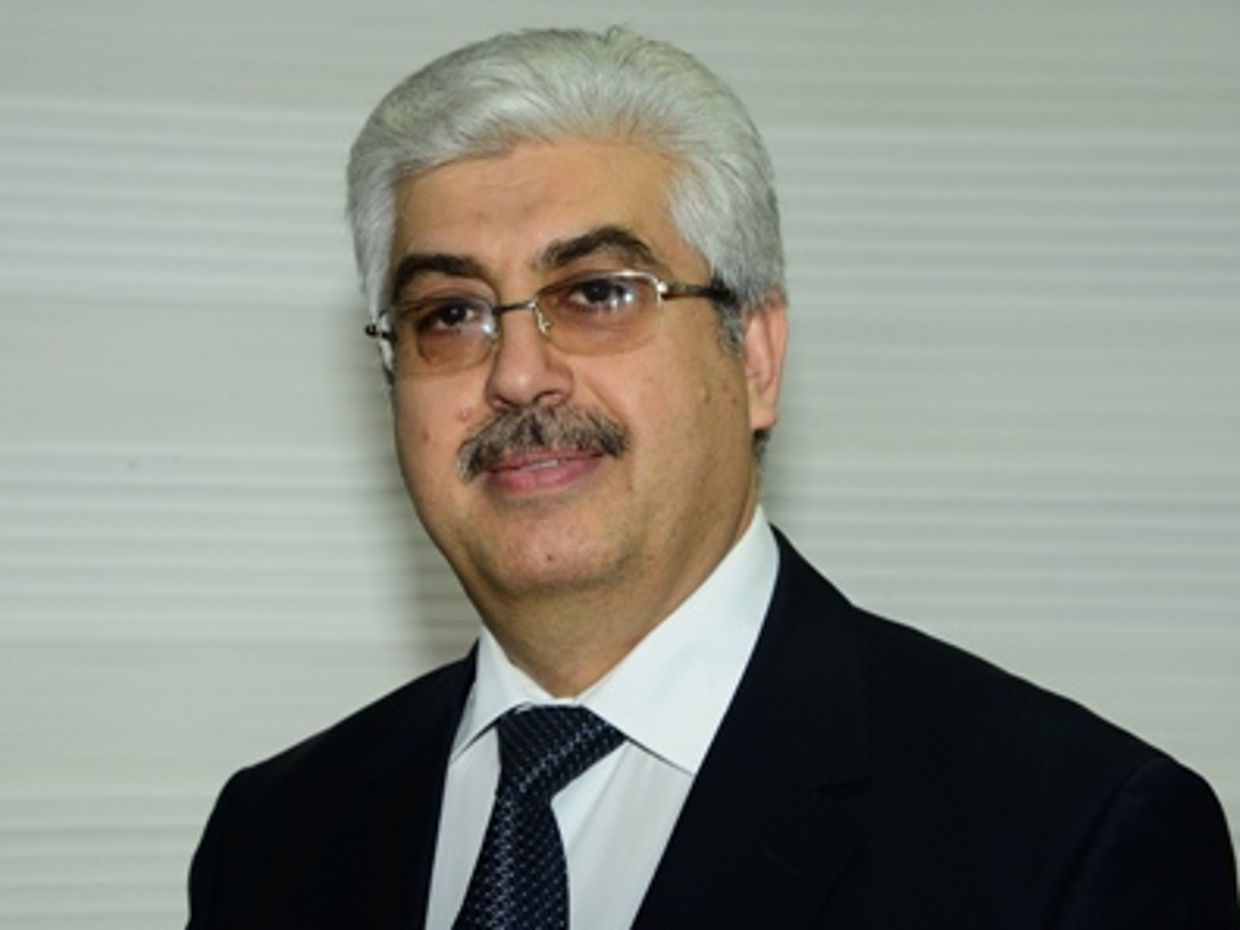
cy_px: 465
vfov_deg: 12.1
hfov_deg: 16.1
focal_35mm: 122
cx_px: 604
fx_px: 4370
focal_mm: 112
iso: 320
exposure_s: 1/40
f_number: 9
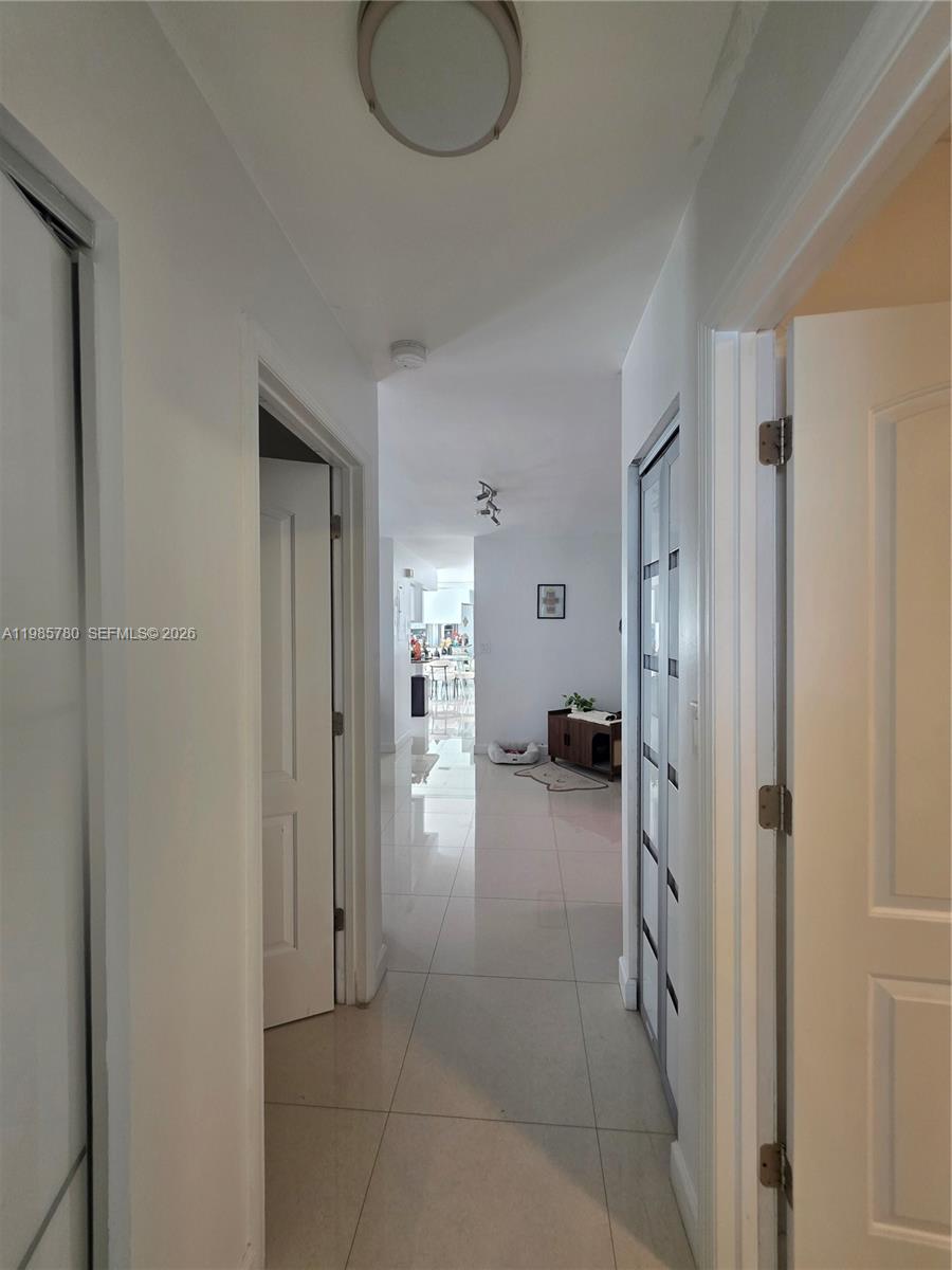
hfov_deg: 89.9
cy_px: 635
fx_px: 477
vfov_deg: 106.2
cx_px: 476
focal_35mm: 13
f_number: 1.9
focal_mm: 2.2
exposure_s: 1/60
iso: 160
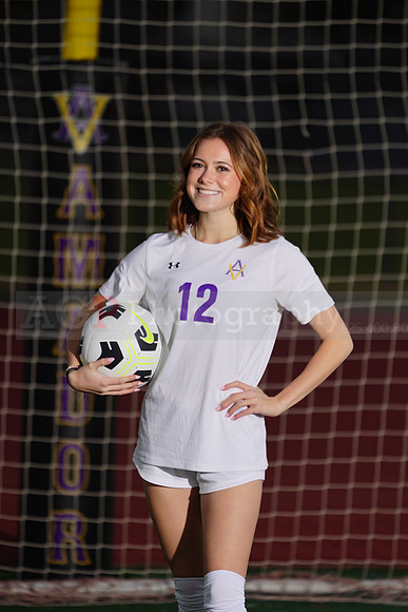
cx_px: 204
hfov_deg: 3.7
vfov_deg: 5.5
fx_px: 6388
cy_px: 306
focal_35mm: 376
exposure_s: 1/200
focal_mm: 376
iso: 320
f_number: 5.6
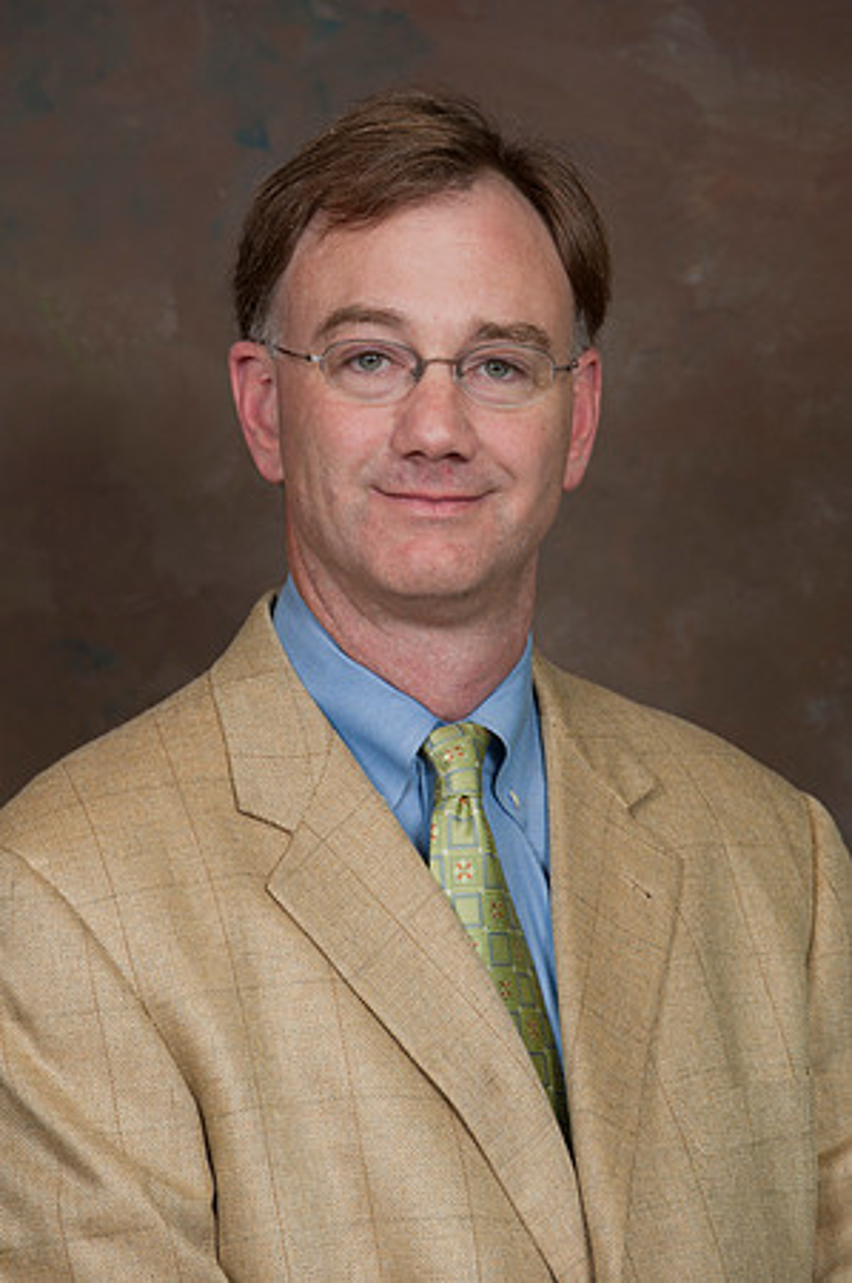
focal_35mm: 190
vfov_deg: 10.8
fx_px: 6760
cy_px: 642
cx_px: 426
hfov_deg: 7.2
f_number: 6.3
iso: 320
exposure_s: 1/100
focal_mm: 190
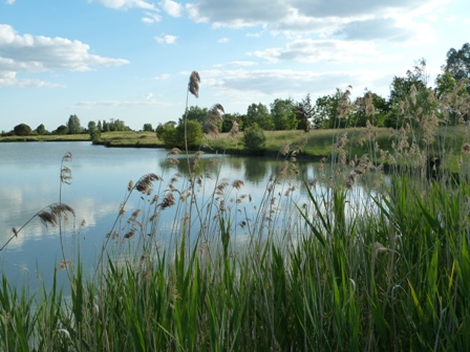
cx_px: 235
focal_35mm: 37
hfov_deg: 50.1
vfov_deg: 38.7
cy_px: 176
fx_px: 502
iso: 125
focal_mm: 6.1
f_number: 4
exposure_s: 1/400
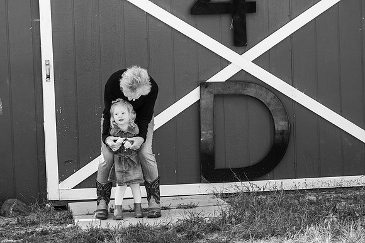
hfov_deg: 19.1
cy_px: 122
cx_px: 182
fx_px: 1085
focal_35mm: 107
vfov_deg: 12.8
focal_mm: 107
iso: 1600
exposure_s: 1/320
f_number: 6.3
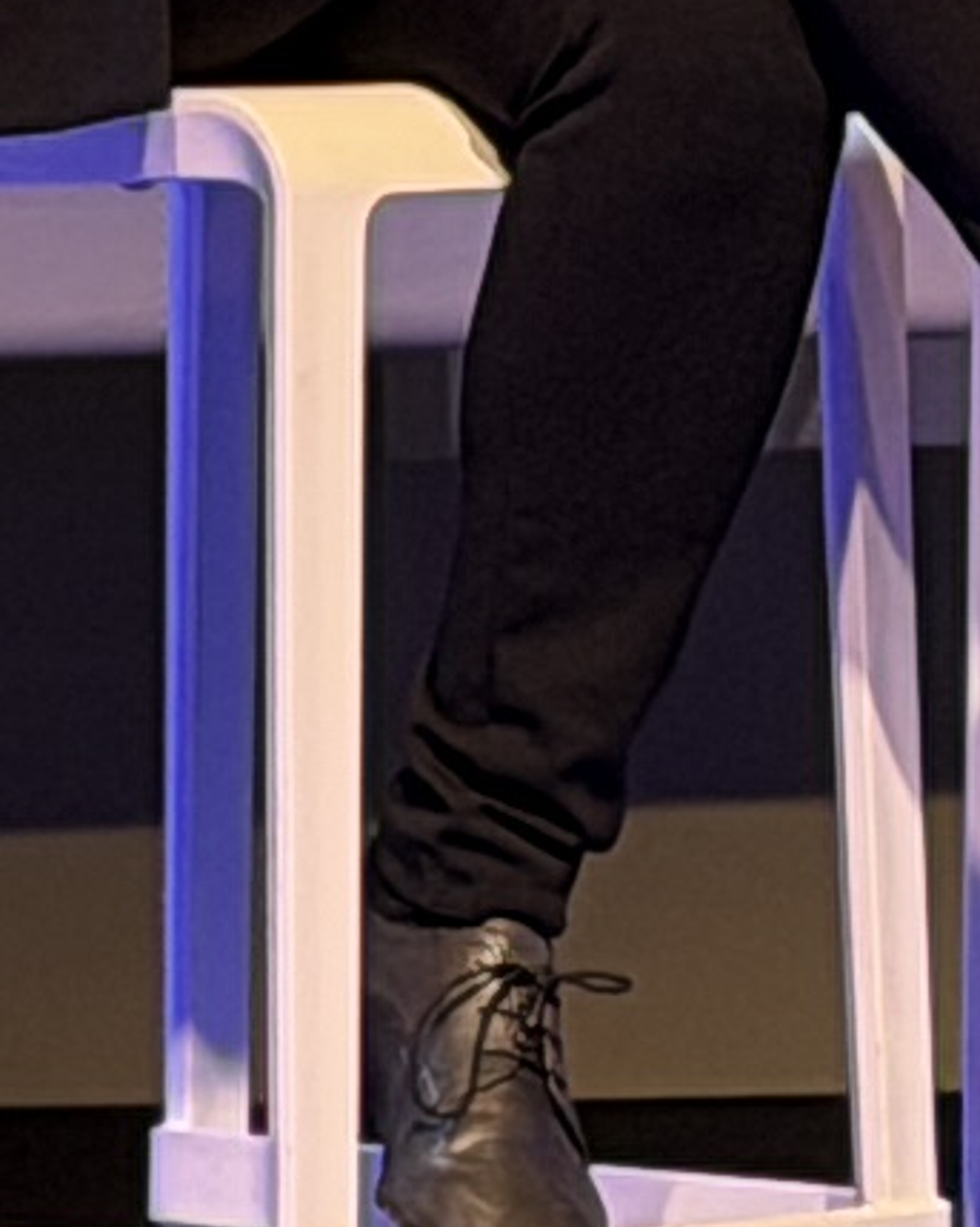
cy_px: -561
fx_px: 15958
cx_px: -2674
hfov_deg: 3.4
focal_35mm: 440
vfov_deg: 4.4
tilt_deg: +1.0
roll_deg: +1.6
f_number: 1.78
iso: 80
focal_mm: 6.76
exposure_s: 1/50
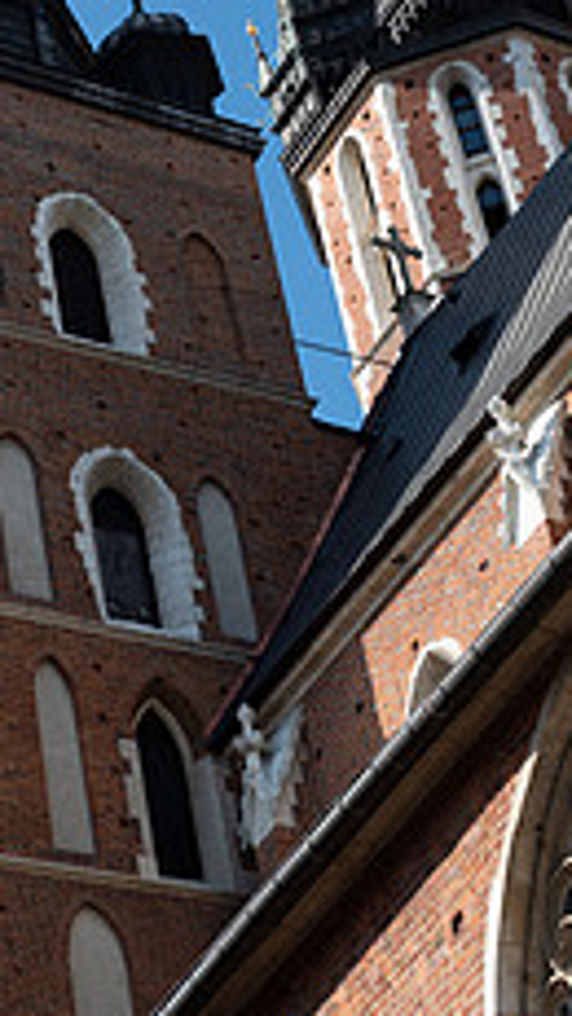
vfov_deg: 20.2
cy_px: 453
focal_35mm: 106
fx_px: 2857
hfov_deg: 11.4
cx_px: 238
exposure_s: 1/1600
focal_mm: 52
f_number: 5.6
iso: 400
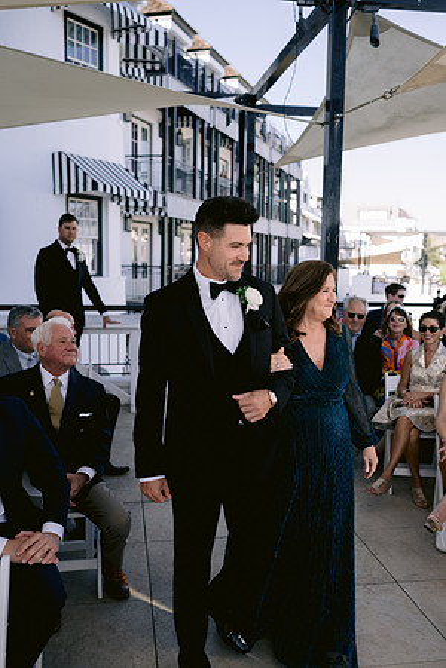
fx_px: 650
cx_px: 223
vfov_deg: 54.4
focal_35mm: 35
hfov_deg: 37.9
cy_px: 334
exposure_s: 1/1000
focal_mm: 35
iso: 200
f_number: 2.8
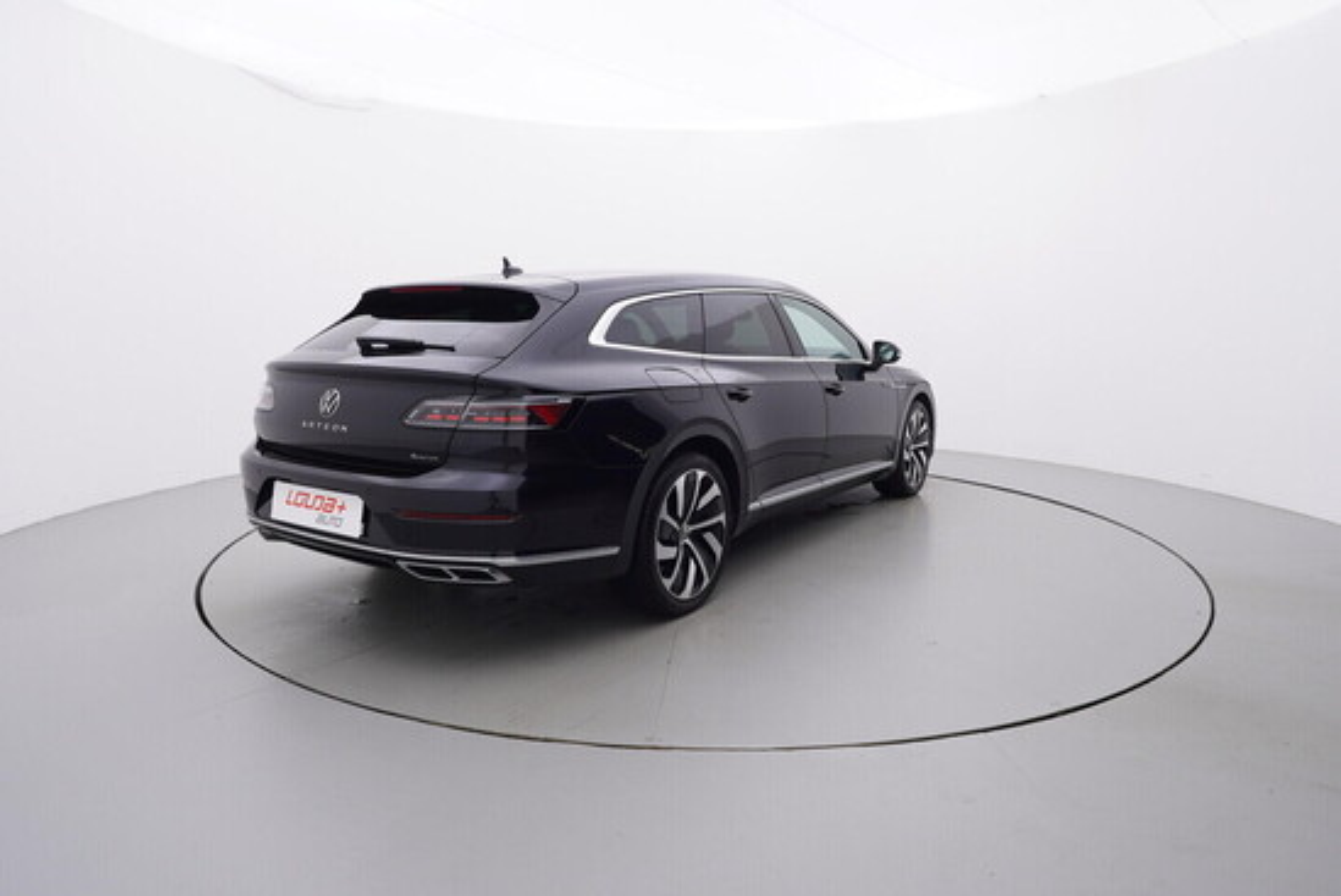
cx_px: 670
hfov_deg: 77.3
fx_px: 839
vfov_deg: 56.2
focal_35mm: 22
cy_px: 448
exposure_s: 1/80
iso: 200
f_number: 5
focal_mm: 15
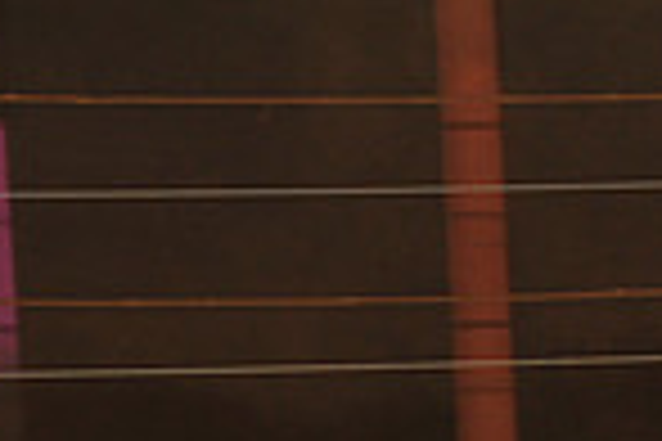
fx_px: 8734
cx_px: 446
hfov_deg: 4.3
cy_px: 828
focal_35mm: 475
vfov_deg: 2.9
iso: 640
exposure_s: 1/250
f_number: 6.3
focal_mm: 120
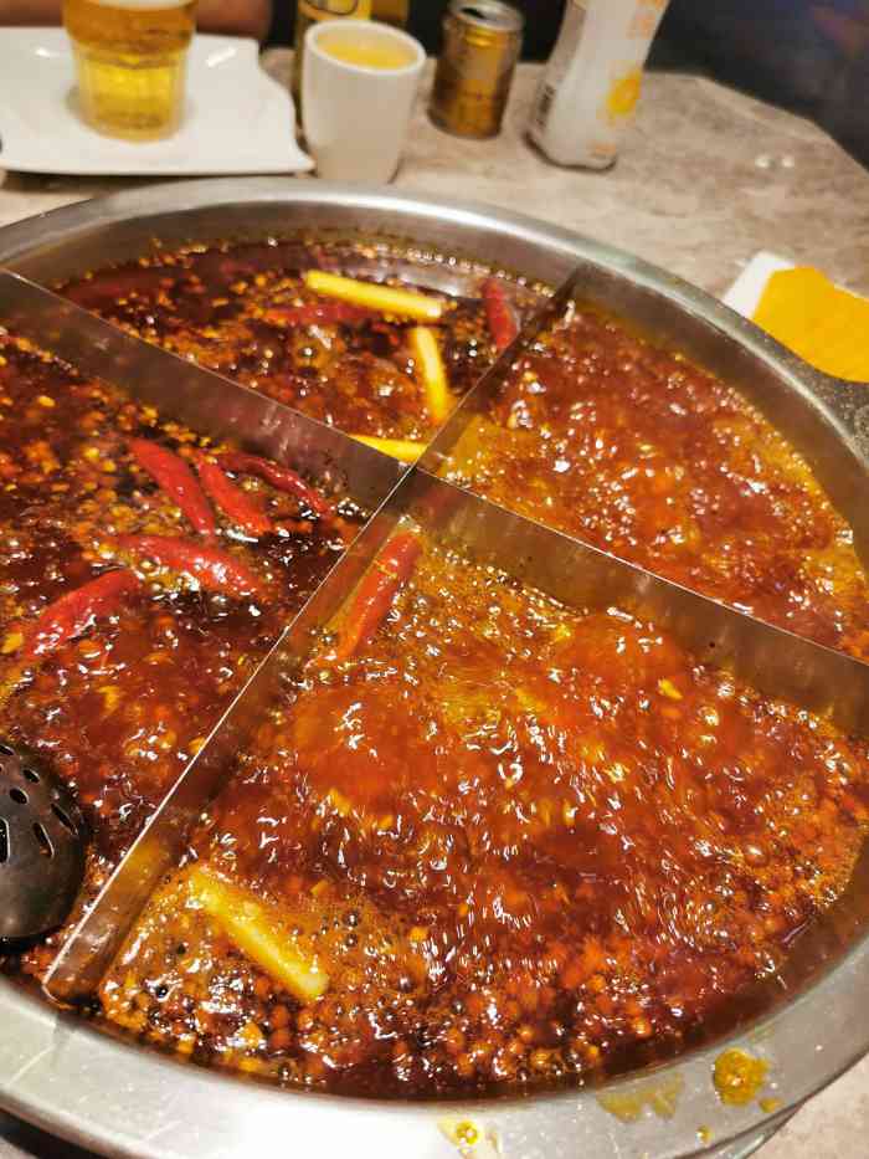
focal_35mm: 27
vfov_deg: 65.3
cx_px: 434
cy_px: 580
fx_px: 904
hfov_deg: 51.4
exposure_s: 1/108
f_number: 1.6
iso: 50
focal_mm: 5.56
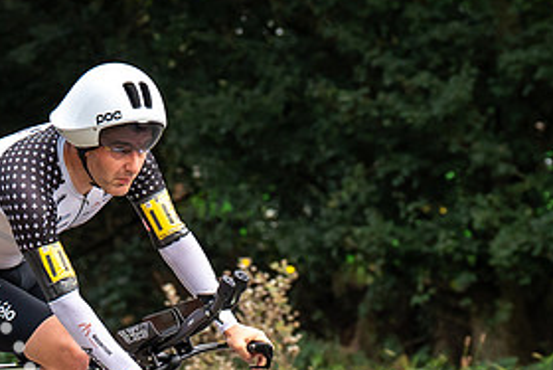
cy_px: 263
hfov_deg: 6.1
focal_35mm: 338
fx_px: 5195
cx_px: 123
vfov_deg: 4.1
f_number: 4
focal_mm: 95
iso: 500
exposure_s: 1/1000
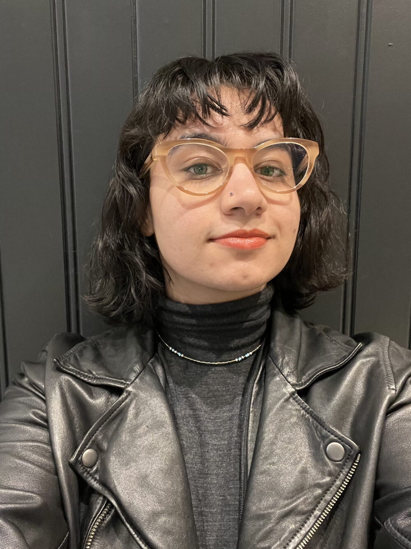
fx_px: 475
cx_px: 206
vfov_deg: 60.0
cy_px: 274
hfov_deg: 46.8
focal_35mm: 30
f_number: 2.2
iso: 250
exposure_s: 1/60
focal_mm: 2.71
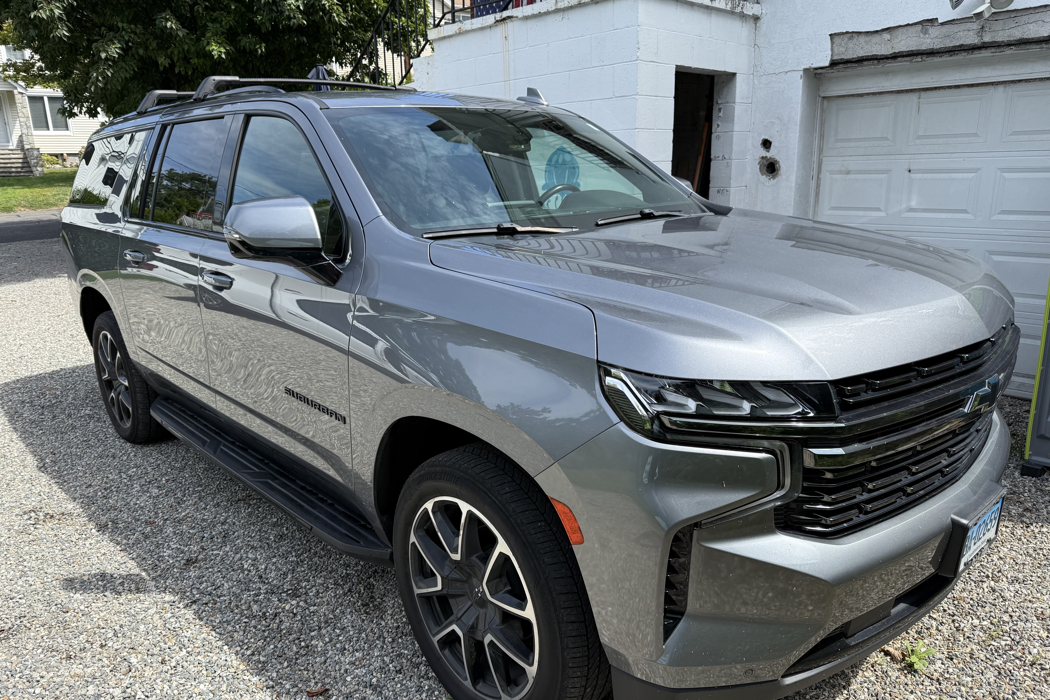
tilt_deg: -13.6
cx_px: 526
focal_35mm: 25
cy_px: 380
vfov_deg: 51.2
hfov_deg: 71.5
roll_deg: +1.8
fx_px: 729
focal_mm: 6.76
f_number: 1.78
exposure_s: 1/2370
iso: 100
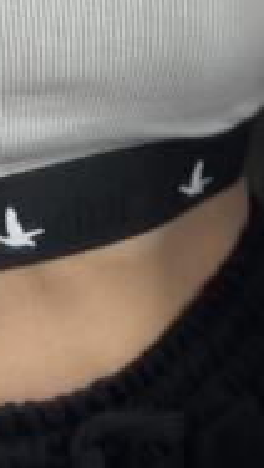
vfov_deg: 18.1
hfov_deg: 10.4
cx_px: -47
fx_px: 1429
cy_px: -6
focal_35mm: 115
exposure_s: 1/144
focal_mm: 6.86
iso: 64
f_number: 1.78
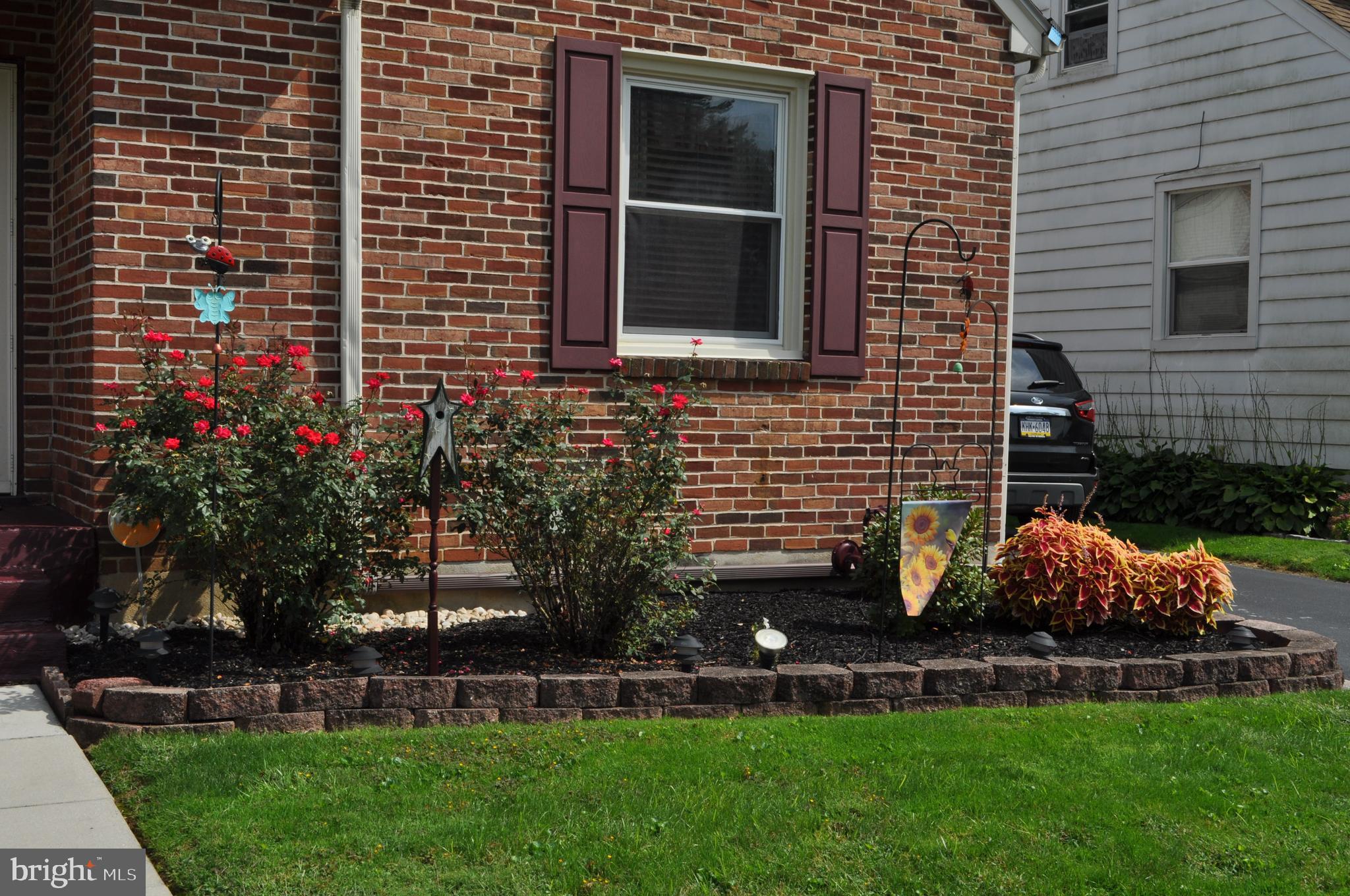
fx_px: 1629
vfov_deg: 30.8
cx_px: 675
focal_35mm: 44
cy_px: 448
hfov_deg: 45.0
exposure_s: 1/200
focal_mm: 29
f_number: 16
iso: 200
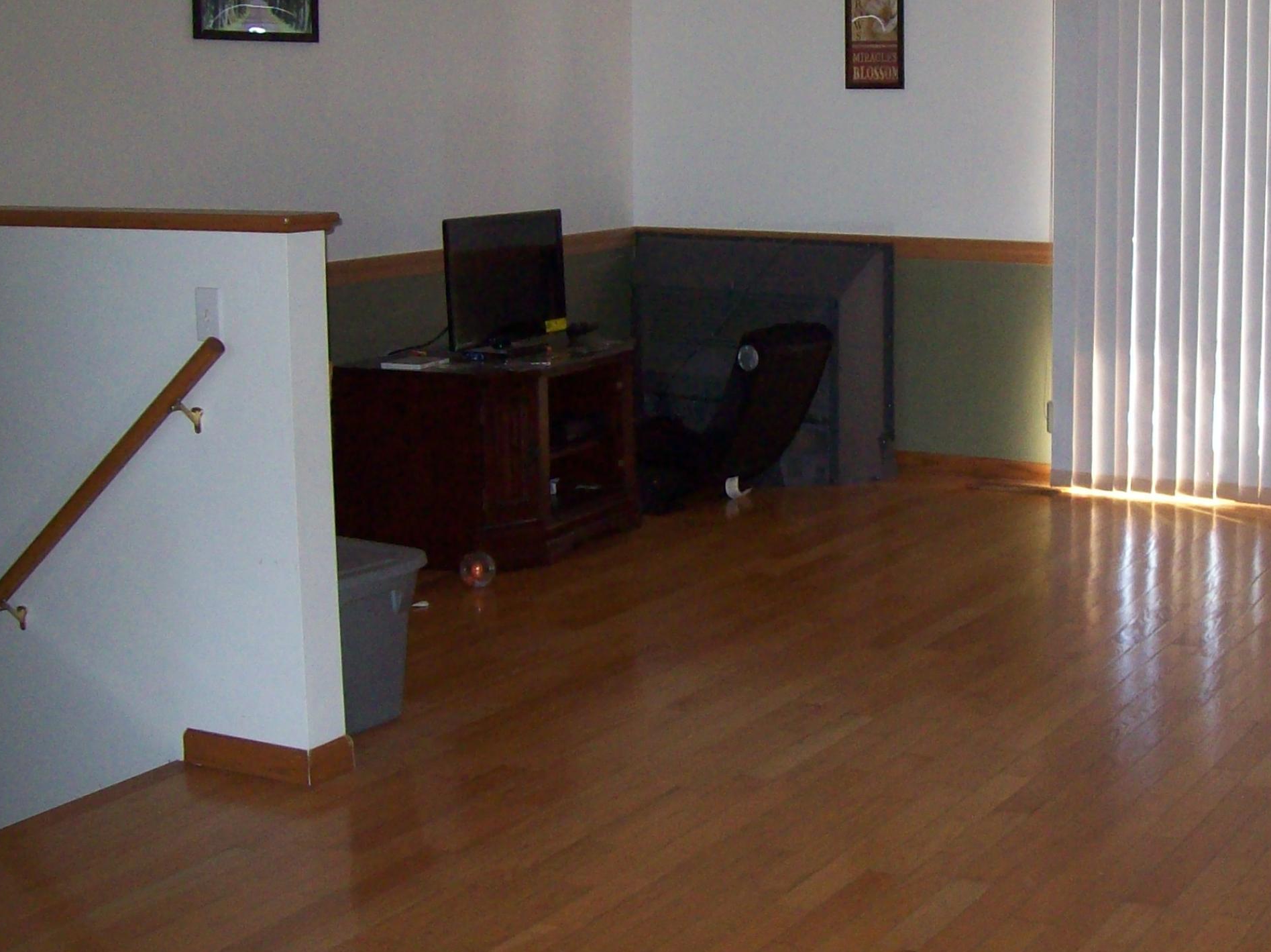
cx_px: 895
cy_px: 388
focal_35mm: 57
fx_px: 2092
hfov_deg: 33.4
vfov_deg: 25.6
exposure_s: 1/64
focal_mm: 6
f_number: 2.7
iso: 200
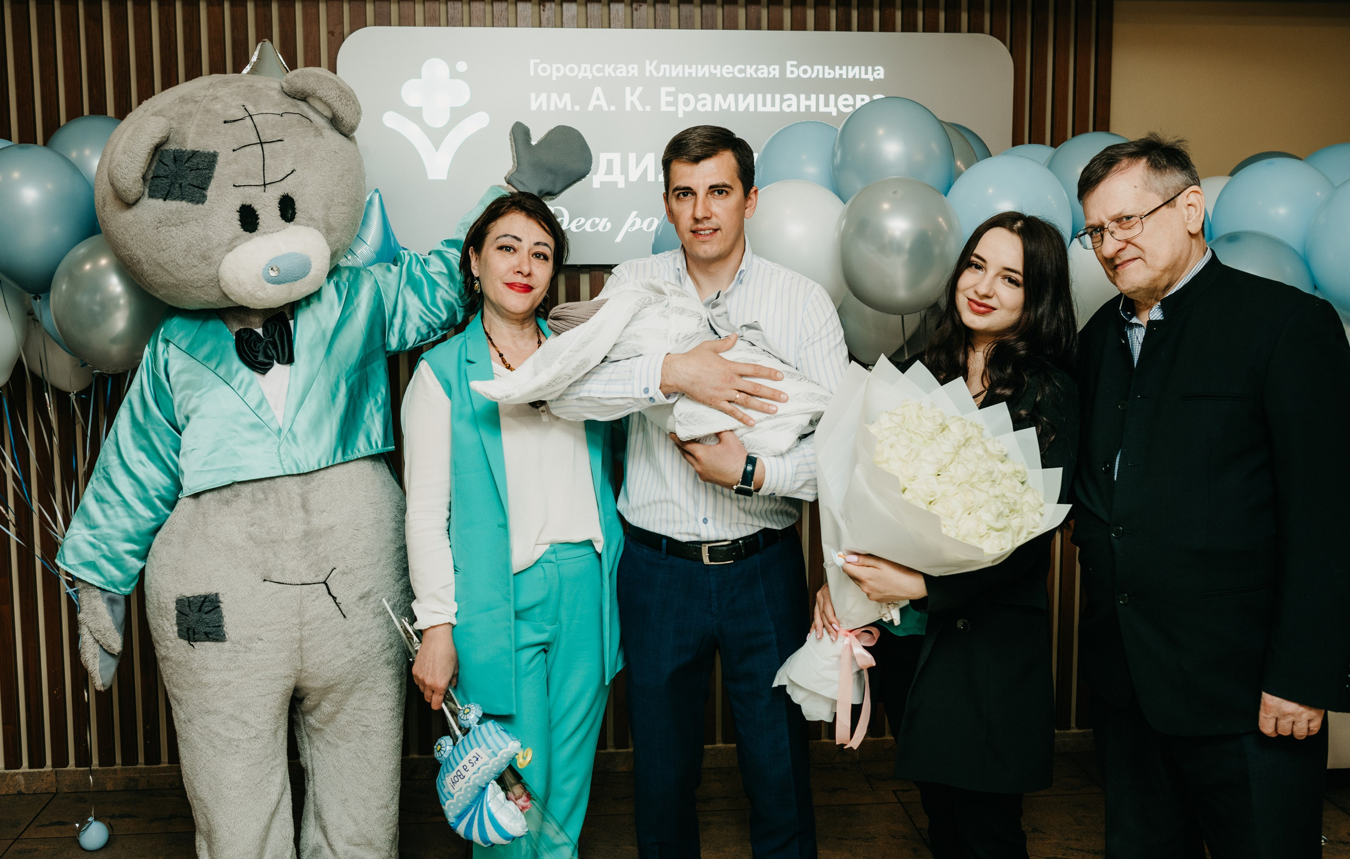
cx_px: 651
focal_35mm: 37
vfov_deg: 34.8
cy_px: 387
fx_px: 1368
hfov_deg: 52.5
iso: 200
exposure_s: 1/160
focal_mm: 32
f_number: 4
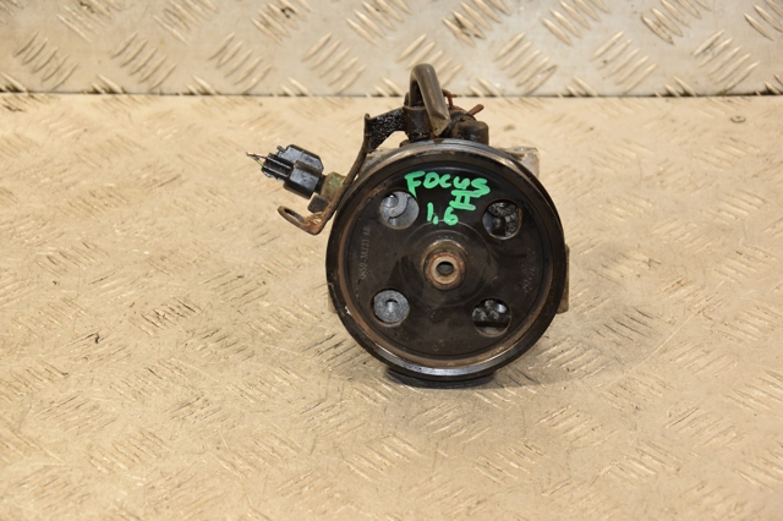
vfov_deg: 13.8
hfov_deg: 20.6
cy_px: 260
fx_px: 2152
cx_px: 392
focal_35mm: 99
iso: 800
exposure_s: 1/100
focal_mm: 66
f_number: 5.3
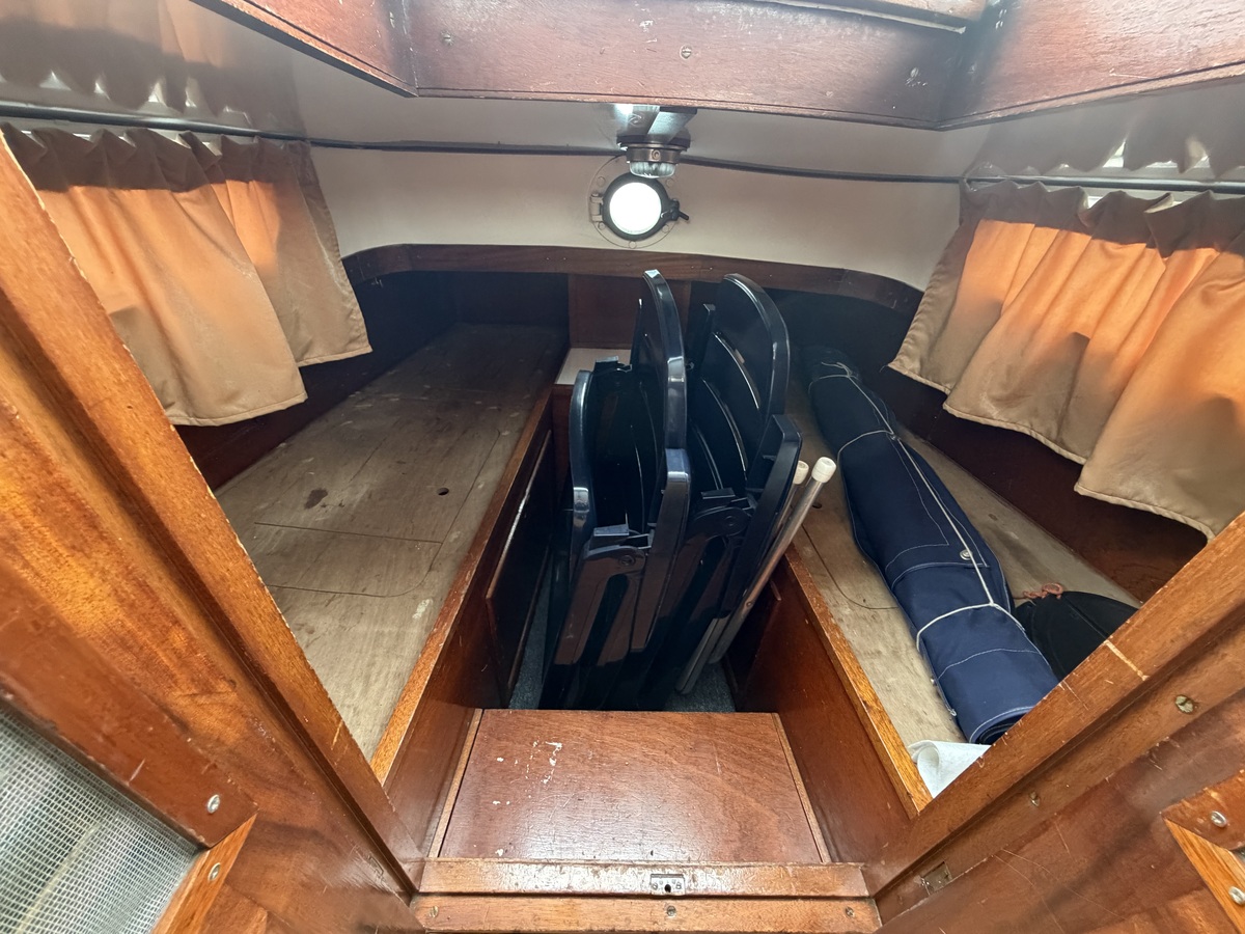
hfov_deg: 102.1
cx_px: 622
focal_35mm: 14
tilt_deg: -35.7
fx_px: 504
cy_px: 467
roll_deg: -1.4
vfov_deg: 85.7
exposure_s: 1/60
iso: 640
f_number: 2.2
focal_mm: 2.22
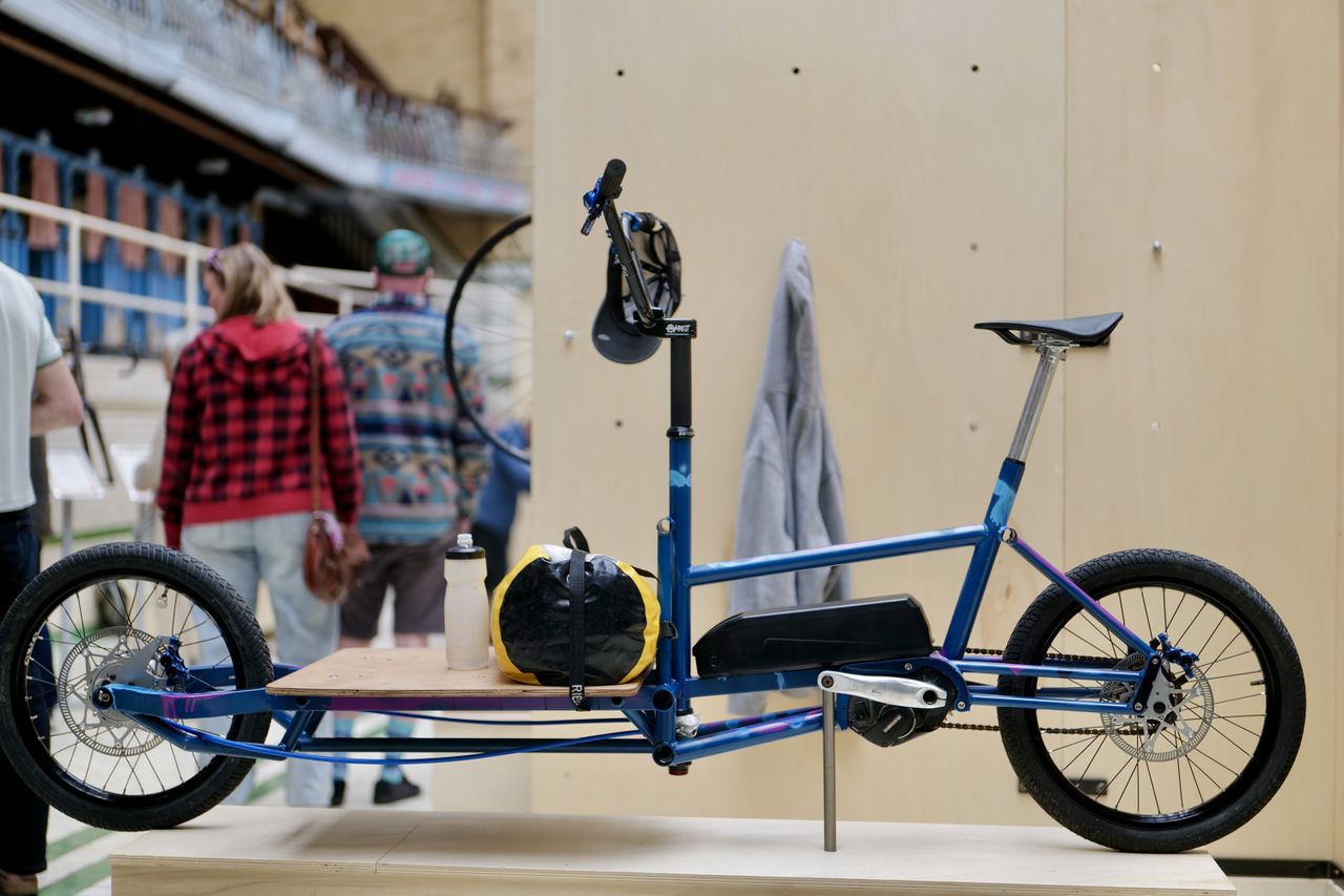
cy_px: 448
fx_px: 1866
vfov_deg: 27.0
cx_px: 672
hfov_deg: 39.6
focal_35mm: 50
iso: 100
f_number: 1.4
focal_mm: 50
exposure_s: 1/250
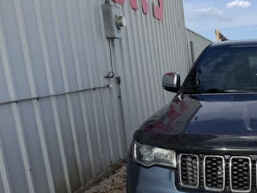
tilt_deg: -14.7
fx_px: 356
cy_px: 156
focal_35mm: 48
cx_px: 256
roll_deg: +3.4
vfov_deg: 29.5
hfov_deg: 35.8
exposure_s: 1/5714
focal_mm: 6.76
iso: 80
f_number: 1.78
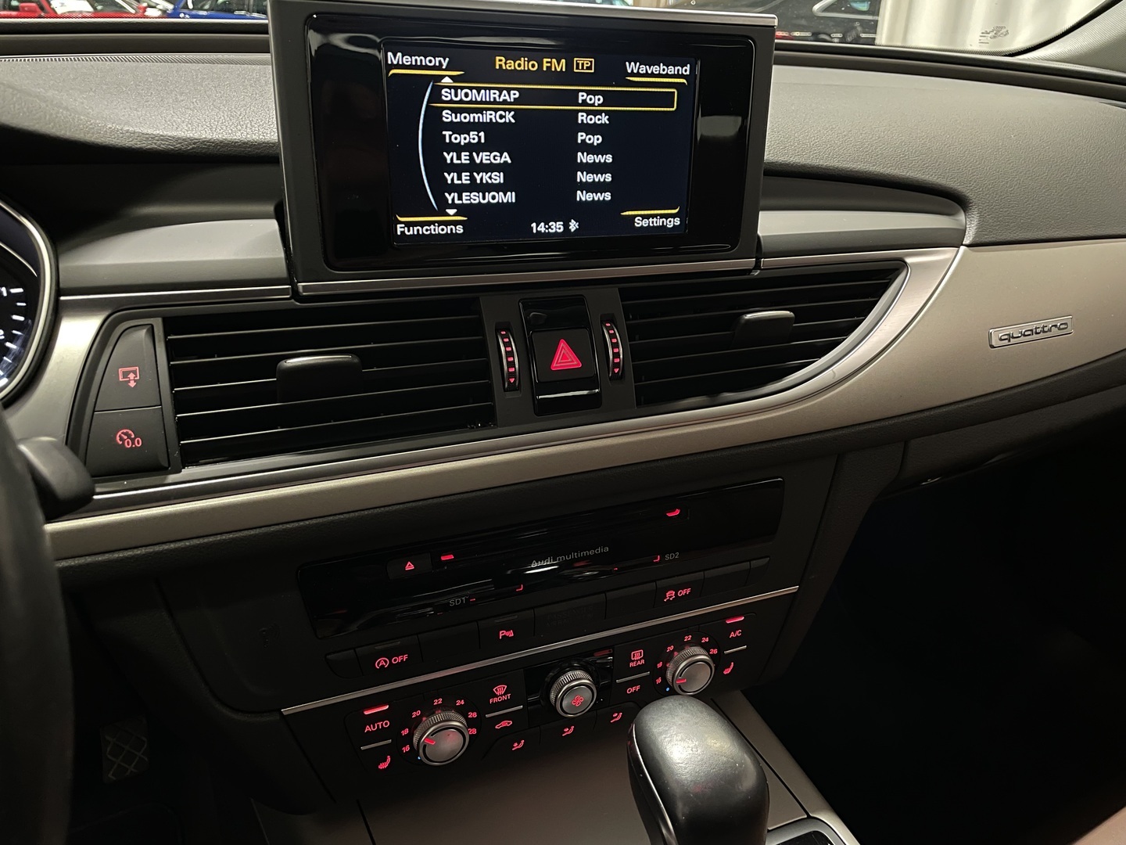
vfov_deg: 53.1
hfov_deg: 67.3
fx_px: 846
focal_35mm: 26
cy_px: 422
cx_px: 563
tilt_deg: -25.6
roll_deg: -1.3
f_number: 1.6
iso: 1000
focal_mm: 4.2
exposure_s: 1/33
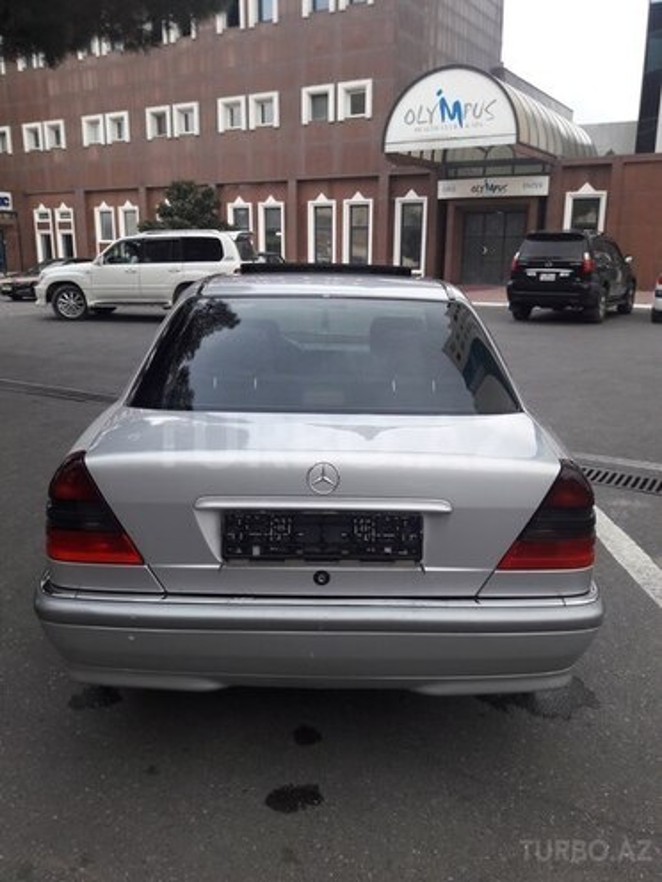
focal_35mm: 28
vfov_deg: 63.4
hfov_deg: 49.7
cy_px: 441
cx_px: 331
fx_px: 714
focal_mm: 3.7
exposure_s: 1/177
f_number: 1.9
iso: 40
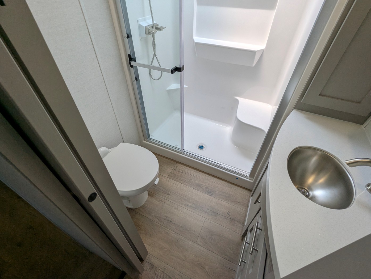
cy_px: 140
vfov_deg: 78.2
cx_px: 186
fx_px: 172
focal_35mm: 16
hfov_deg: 94.4
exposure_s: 1/284
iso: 59
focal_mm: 2.35
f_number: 2.2
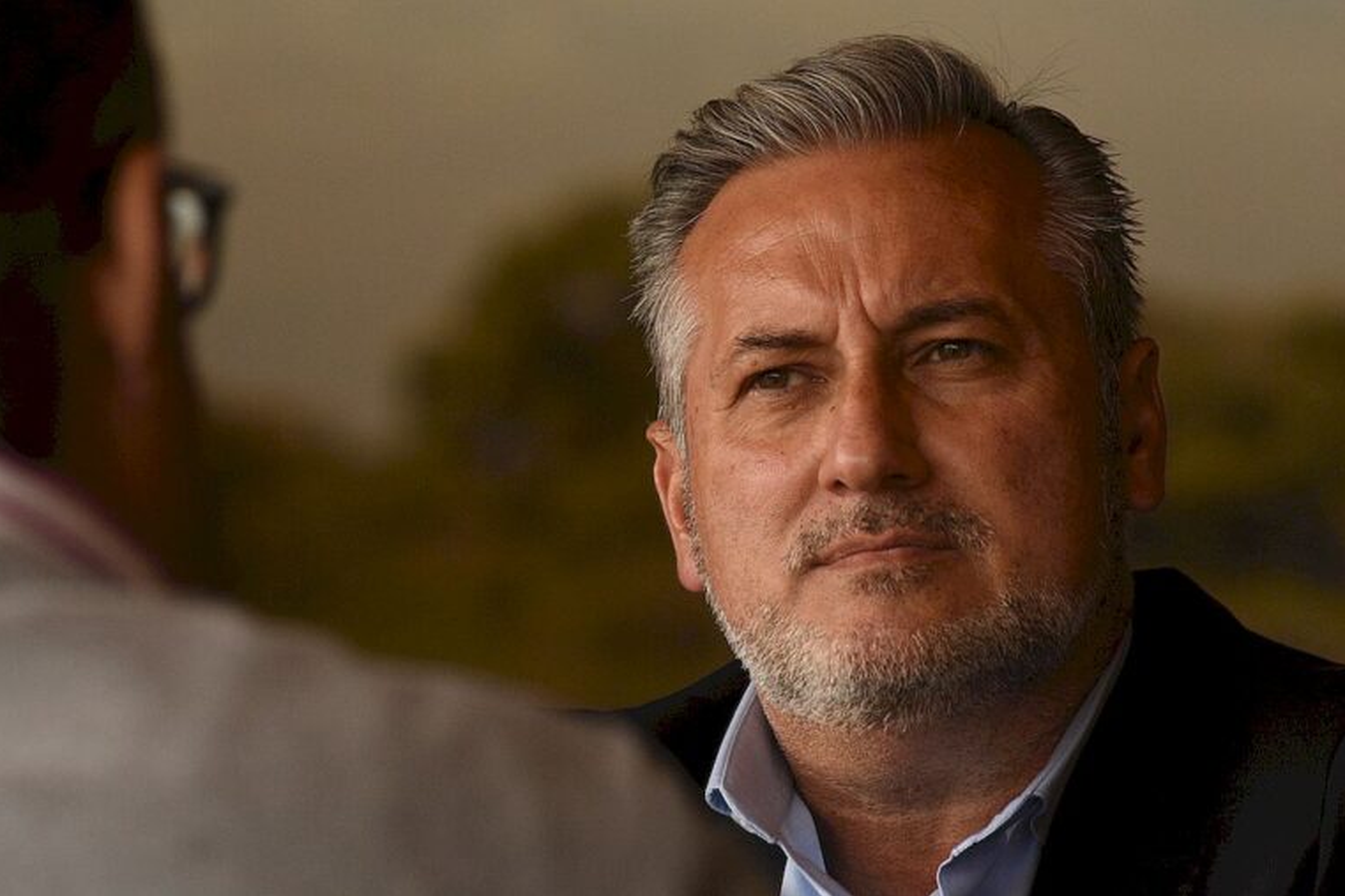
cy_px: 447
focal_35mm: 235
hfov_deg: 8.8
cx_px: 670
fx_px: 8759
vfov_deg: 5.9
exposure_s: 1/320
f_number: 5.6
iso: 1250
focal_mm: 155
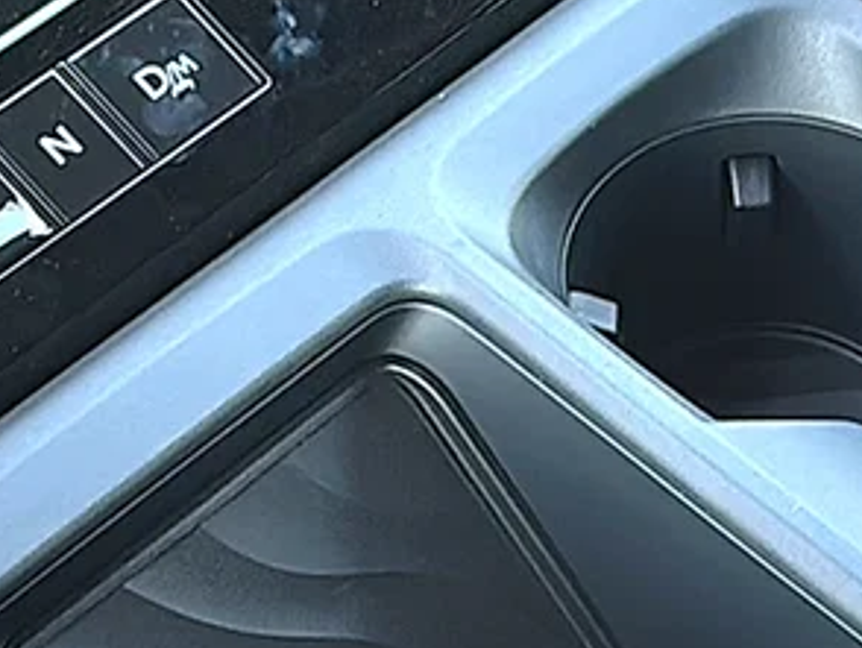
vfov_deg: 14.7
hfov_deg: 19.3
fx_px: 2492
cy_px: 559
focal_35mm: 100
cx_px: 736
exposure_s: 1/121
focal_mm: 6.86
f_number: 1.78
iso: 125
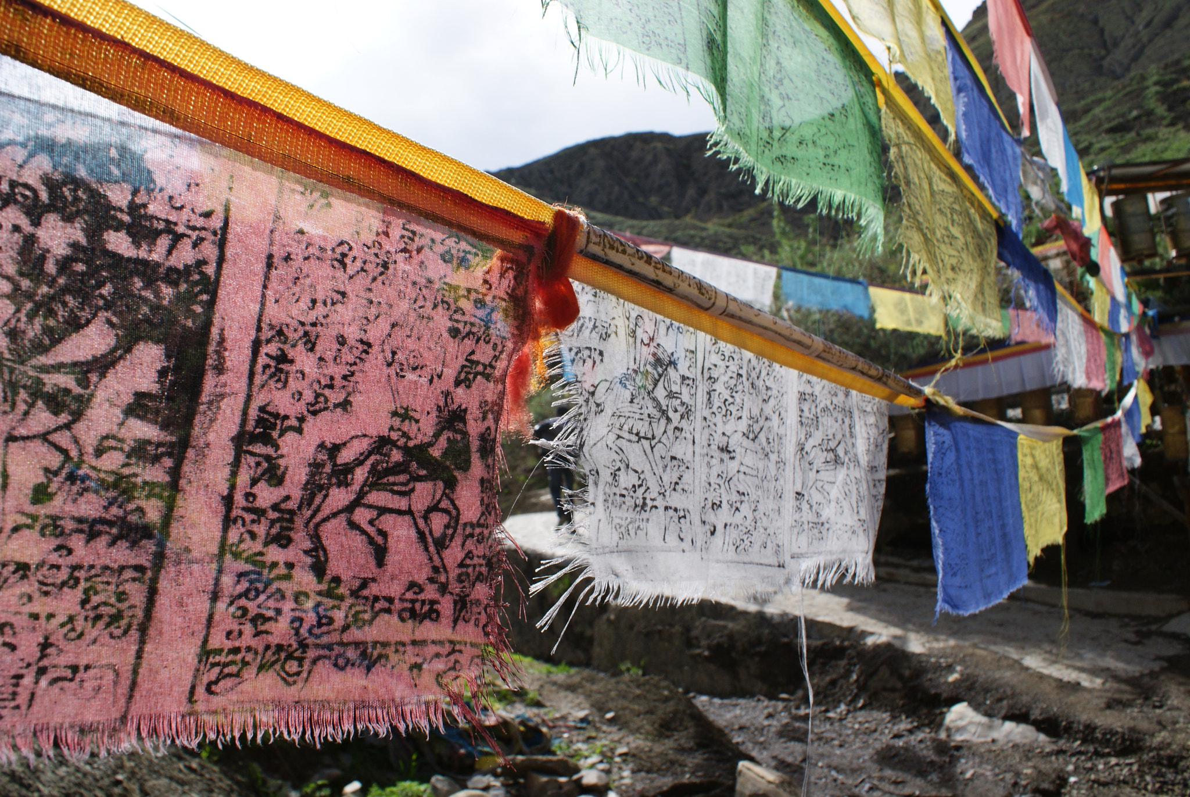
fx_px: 993
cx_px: 595
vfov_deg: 43.7
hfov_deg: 61.9
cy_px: 398
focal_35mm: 30
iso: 200
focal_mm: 20
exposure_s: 1/200
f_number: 11
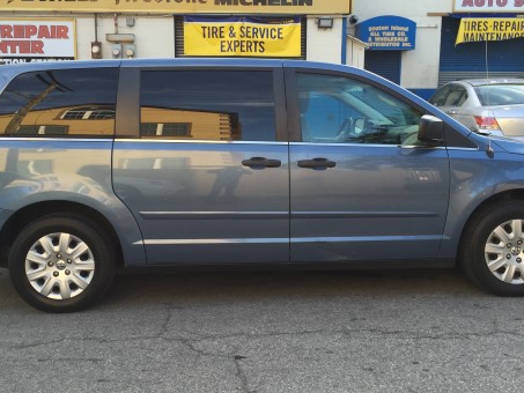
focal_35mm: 41
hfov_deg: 45.7
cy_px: 183
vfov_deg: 35.1
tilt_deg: -5.8
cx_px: 250
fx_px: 621
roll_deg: -1.6
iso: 32
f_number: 2.2
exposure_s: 1/159
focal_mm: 4.15
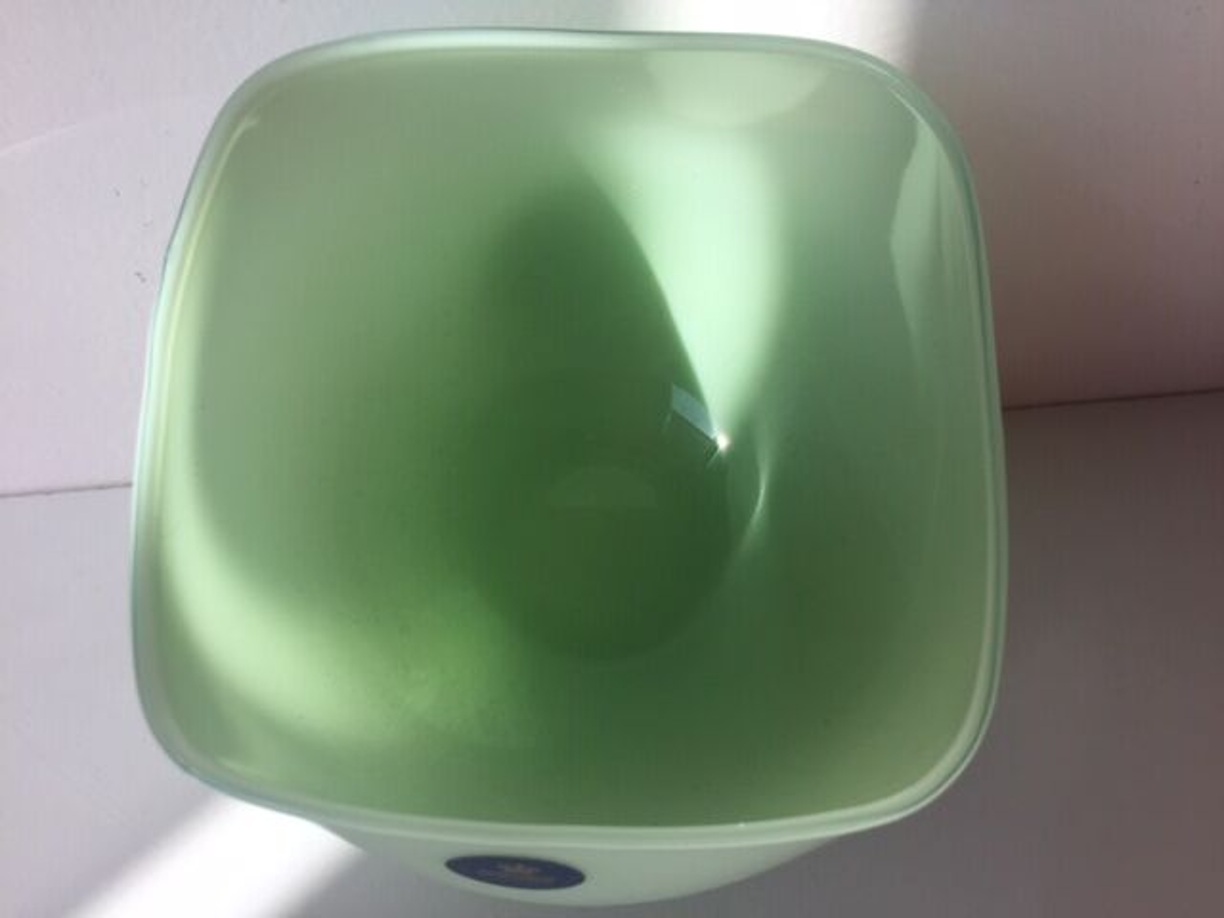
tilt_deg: -52.3
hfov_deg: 61.7
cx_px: 612
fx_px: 1025
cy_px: 459
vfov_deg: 48.2
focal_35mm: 29
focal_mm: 4.15
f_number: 2.2
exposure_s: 1/618
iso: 32
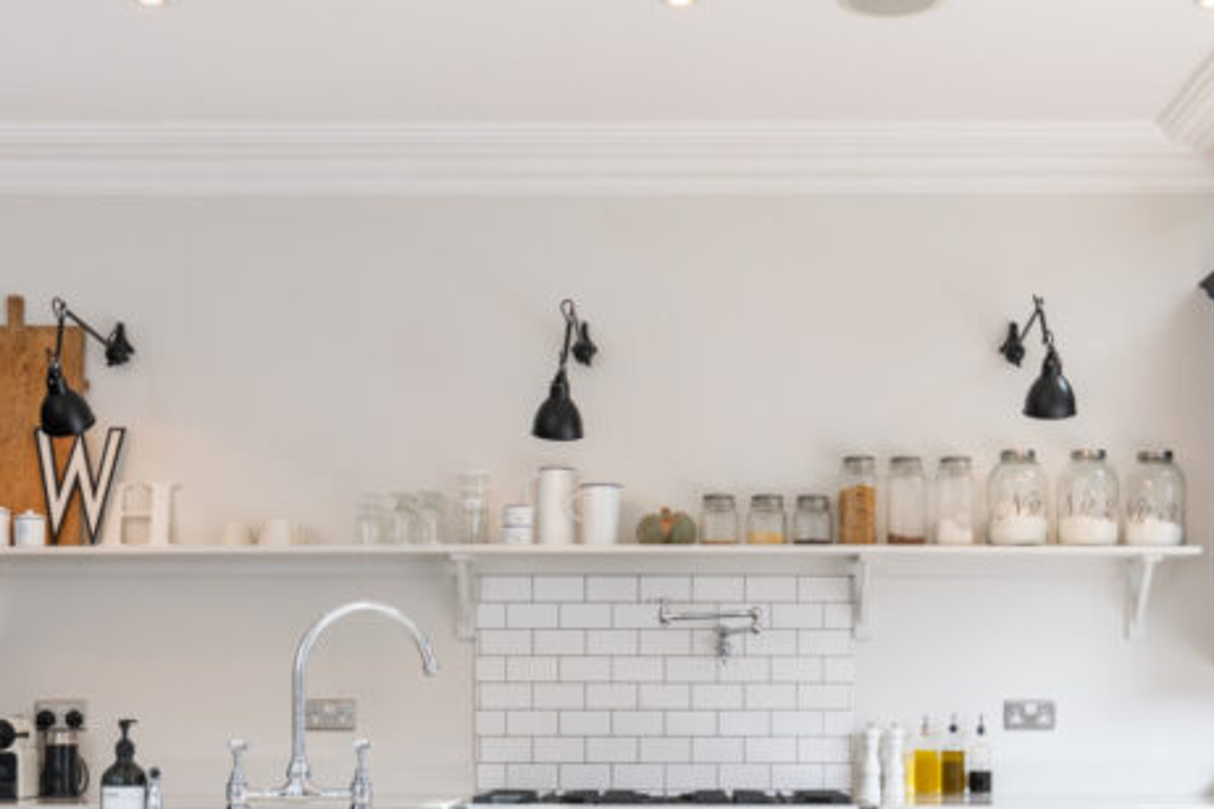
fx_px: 1821
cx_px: 583
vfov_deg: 24.3
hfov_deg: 36.9
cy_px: 739
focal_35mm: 54
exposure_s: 1/15
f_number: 8
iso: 125
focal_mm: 24
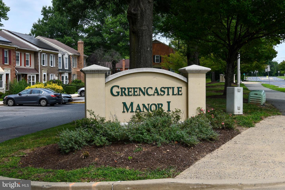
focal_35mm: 36
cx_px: 142
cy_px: 95
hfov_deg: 53.1
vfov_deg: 36.9
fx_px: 285
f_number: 8
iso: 140
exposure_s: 1/250
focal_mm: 24
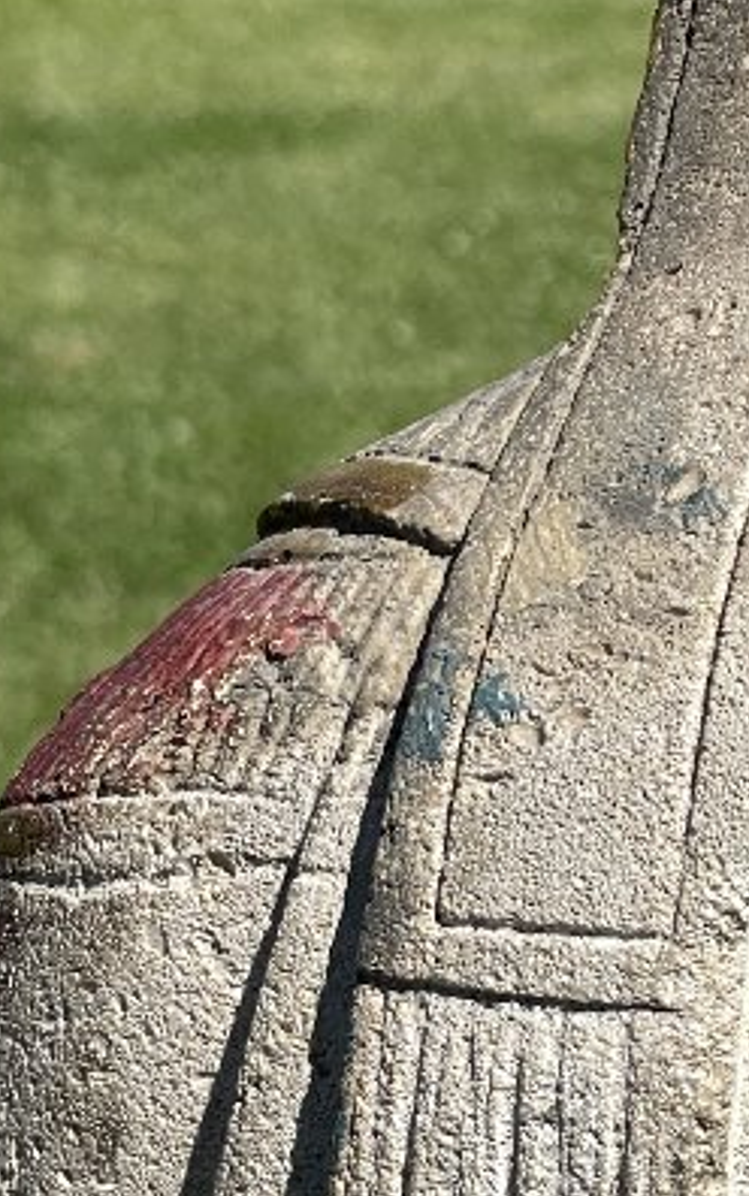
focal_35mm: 167
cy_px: 187
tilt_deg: -8.9
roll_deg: -1.2
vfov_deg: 12.5
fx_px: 5446
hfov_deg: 7.7
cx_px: 1124
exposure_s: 1/2519
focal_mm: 6
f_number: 2
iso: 25
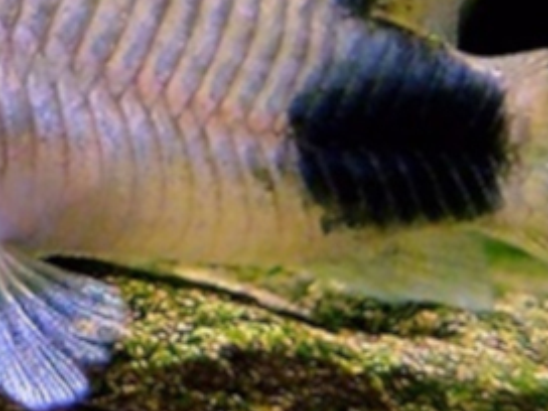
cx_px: 117
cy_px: -22
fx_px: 1678
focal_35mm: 106
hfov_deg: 18.4
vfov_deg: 13.7
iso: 80
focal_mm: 6
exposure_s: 1/40
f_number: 3.2
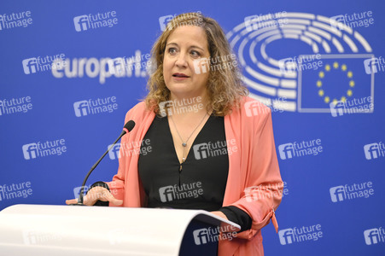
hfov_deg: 12.8
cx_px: 192
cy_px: 128
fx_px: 1710
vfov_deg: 8.6
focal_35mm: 160
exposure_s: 1/320
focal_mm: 160
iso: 1600
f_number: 2.8
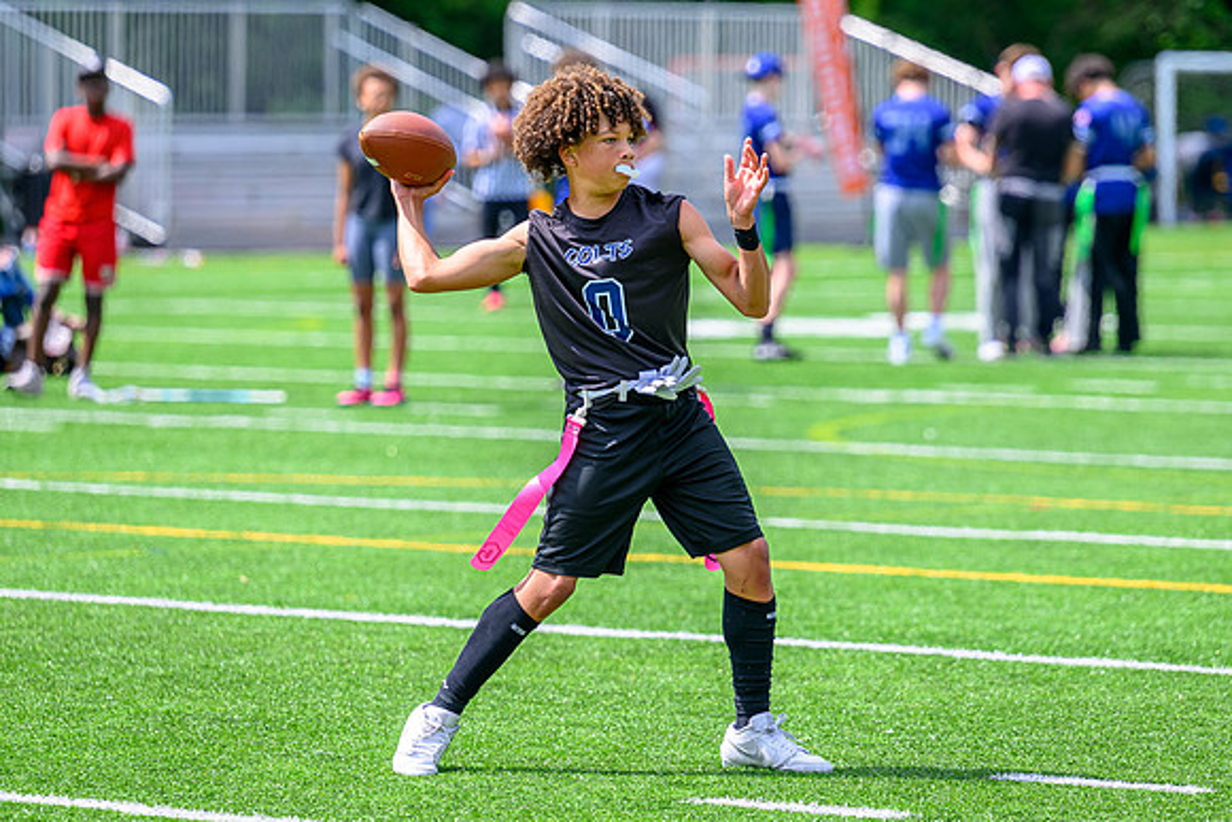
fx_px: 8132
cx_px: 619
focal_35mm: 238
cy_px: 348
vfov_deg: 5.8
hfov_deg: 8.7
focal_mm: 165
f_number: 3.2
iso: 80
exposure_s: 1/800
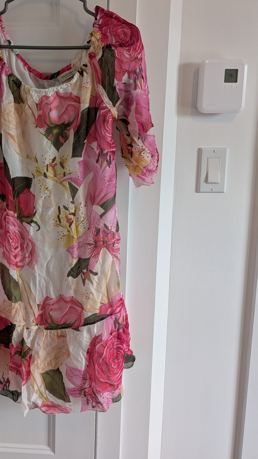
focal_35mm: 35
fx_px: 426
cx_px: 43
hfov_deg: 32.6
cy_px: 188
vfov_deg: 56.3
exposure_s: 1/60
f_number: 1.68
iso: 42
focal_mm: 6.9
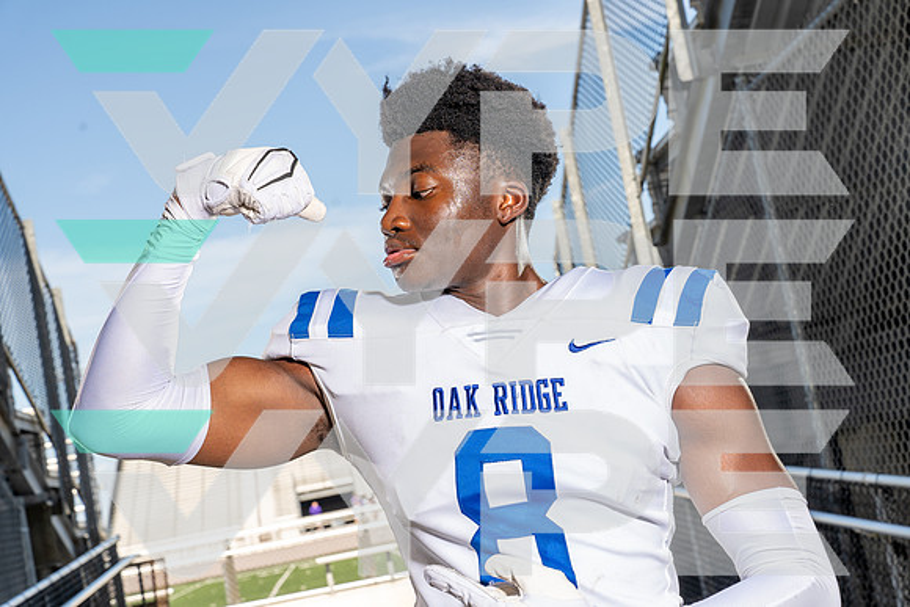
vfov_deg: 23.0
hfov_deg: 33.9
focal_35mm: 59
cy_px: 304
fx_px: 1492
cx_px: 455
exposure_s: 1/250
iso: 160
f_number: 8
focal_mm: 59
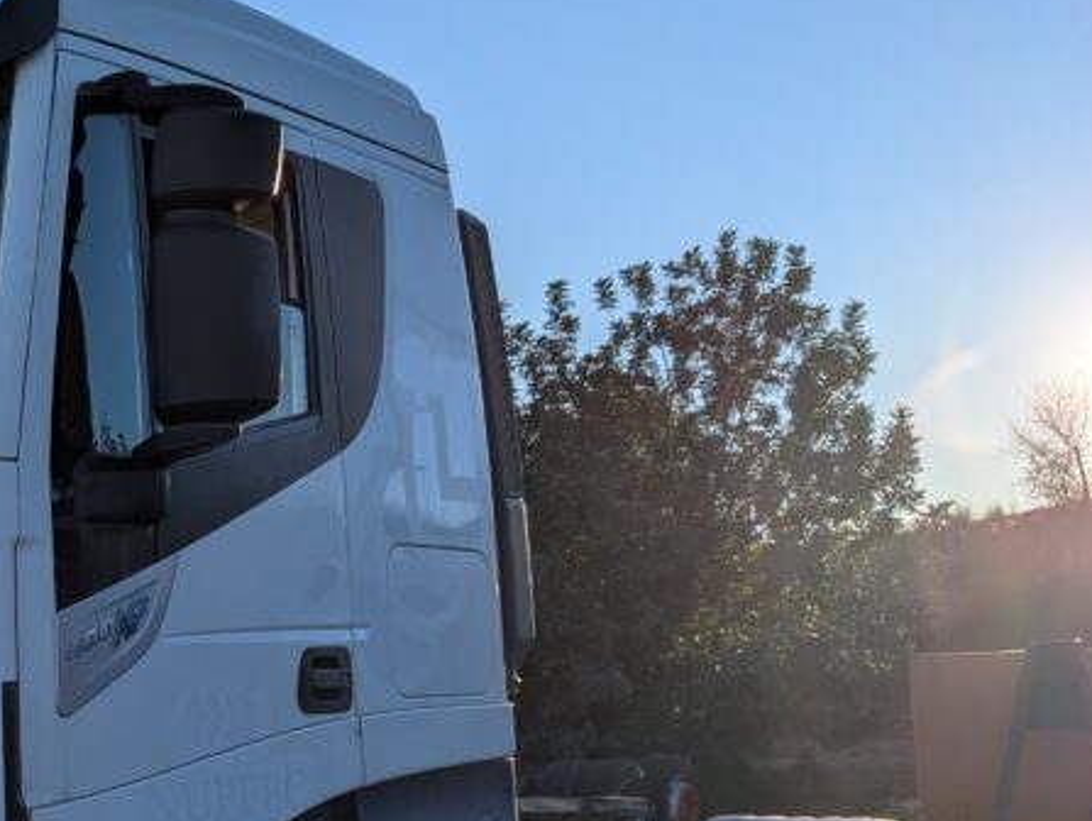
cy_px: 612
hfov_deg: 32.1
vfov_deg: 26.3
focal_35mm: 55
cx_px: -5
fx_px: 1736
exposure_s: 1/1497
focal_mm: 6.9
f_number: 1.68
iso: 19
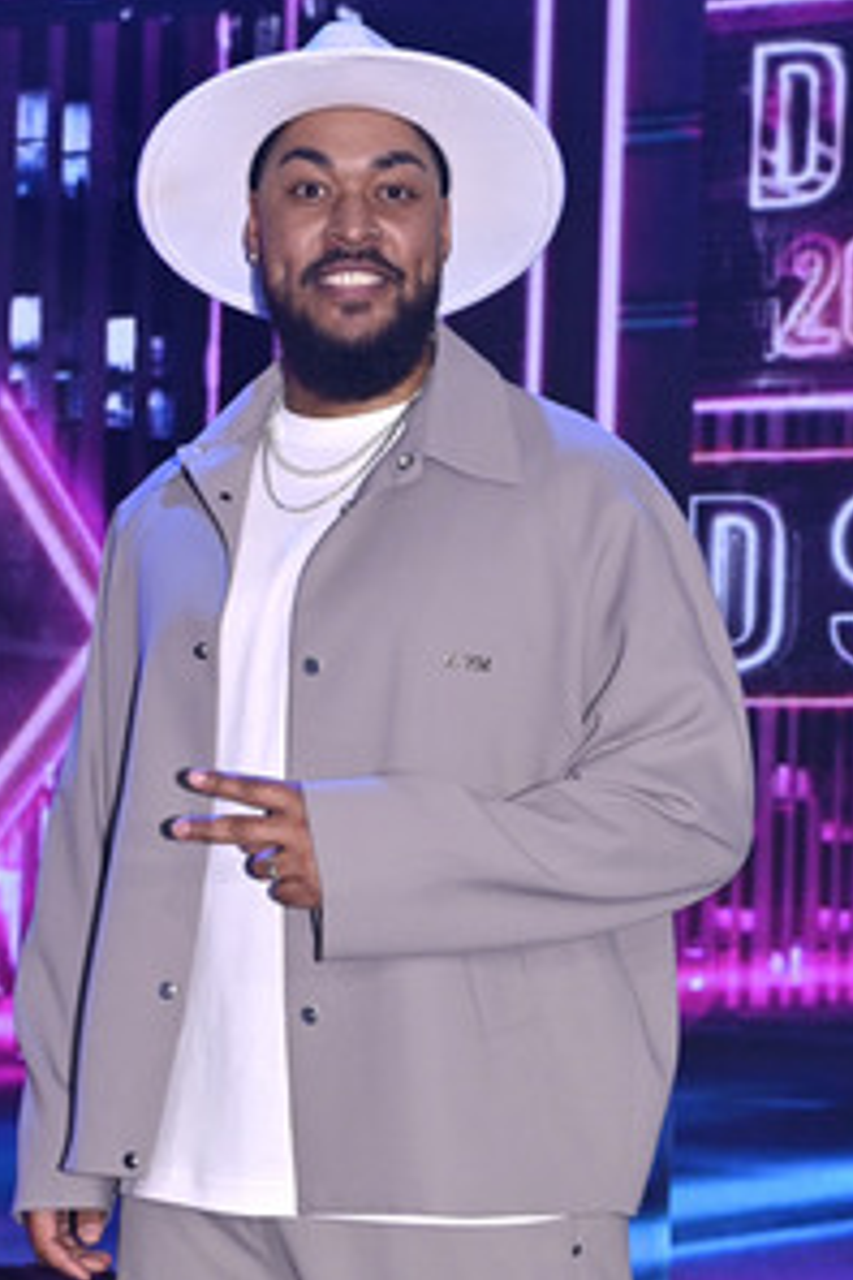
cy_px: 638
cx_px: 289
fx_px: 1990
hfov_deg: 24.1
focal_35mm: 56
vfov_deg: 35.6
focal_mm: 37
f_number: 4.5
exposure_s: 1/200
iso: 640
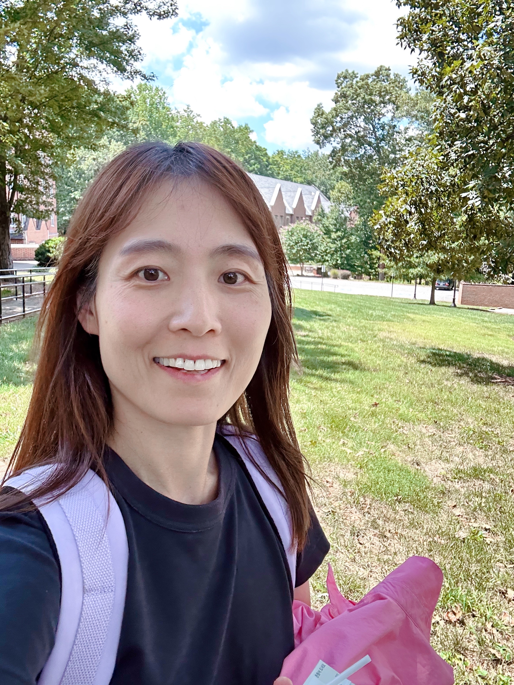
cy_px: 342
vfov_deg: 60.0
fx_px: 594
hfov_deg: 46.8
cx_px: 257
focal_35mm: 30
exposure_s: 1/203
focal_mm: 2.69
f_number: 1.9
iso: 25
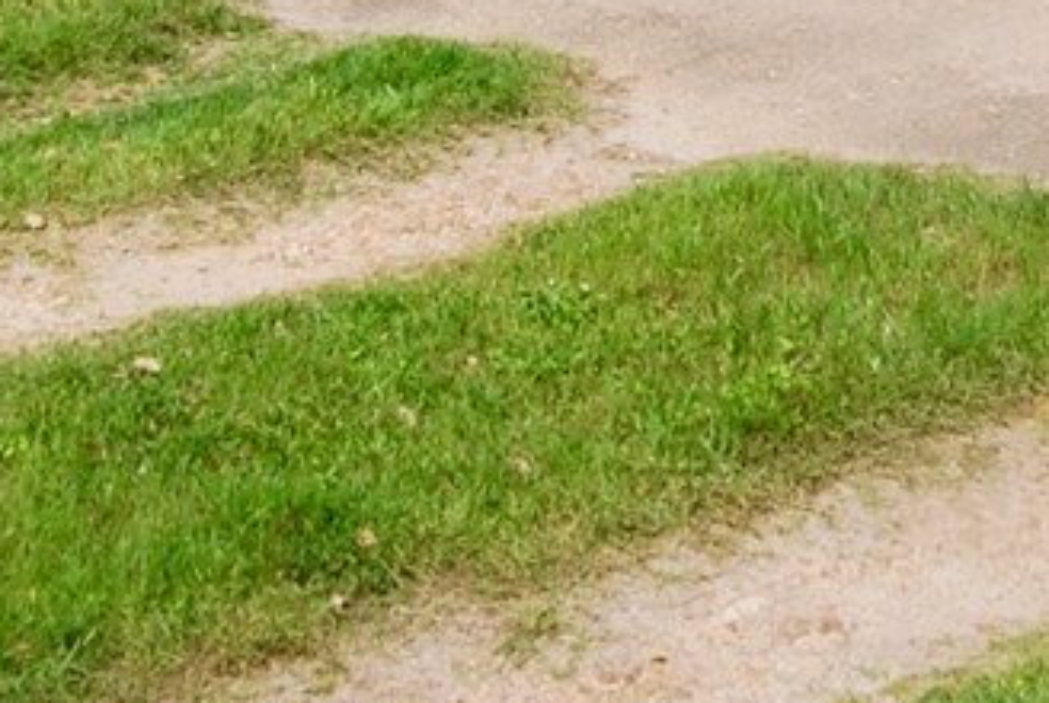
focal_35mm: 99
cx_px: 689
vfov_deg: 12.2
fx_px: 2890
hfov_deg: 20.5
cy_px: -716
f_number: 9
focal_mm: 10
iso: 100
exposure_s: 1/320
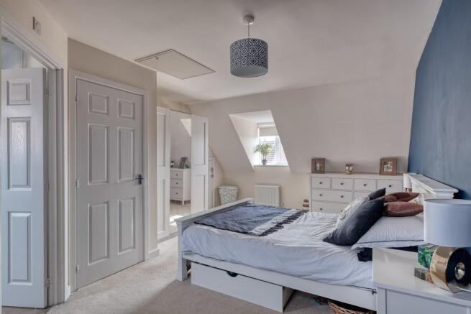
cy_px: 157
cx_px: 236
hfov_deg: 90.0
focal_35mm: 18
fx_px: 236
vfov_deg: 67.4
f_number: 8
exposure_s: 1/13
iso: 250
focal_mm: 12
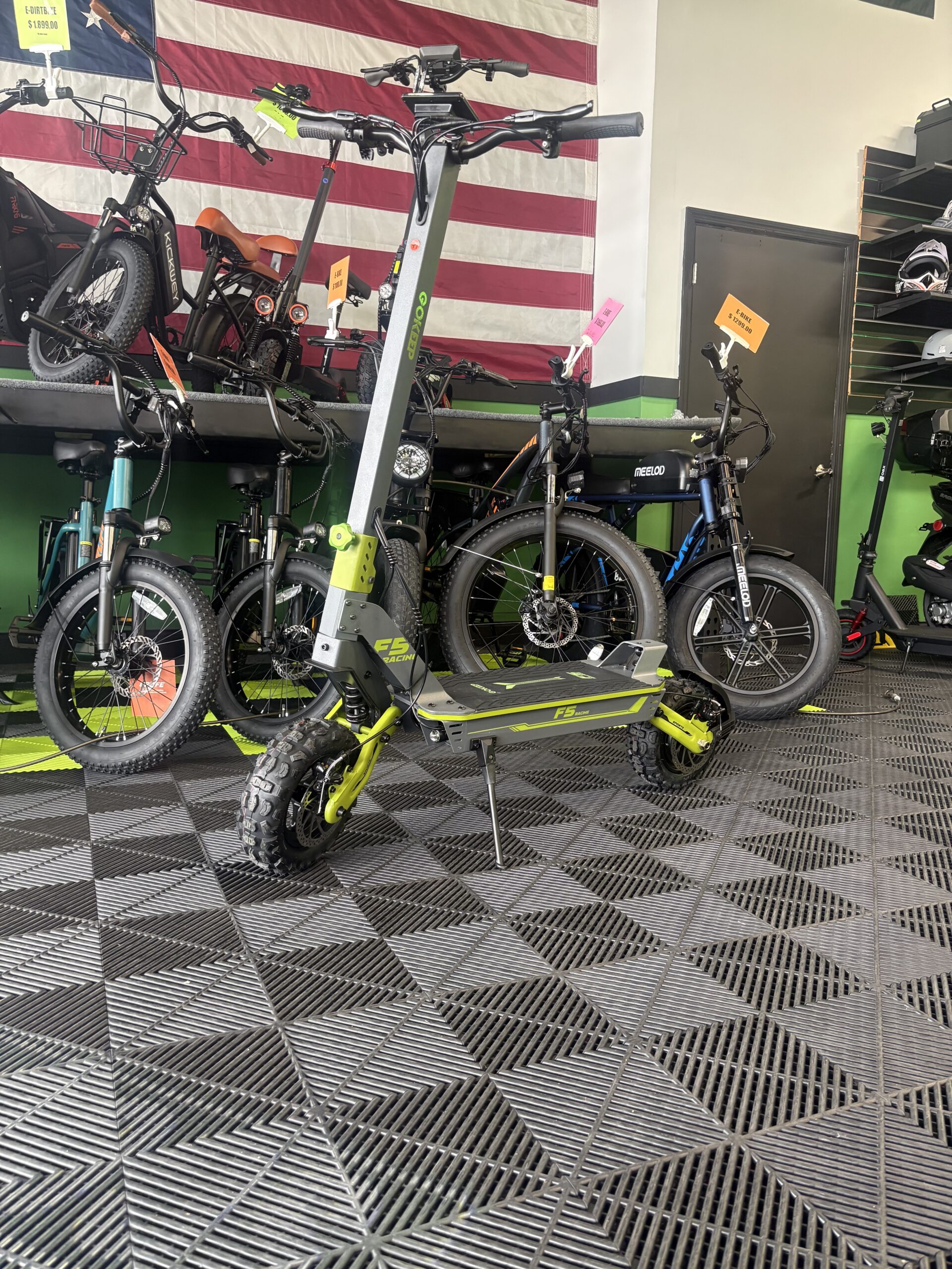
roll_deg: -0.3
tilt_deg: -6.2
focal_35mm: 26
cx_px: 476
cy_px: 634
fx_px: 953
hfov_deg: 53.1
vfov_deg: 67.3
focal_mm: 5.96
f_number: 1.6
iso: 160
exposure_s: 1/60
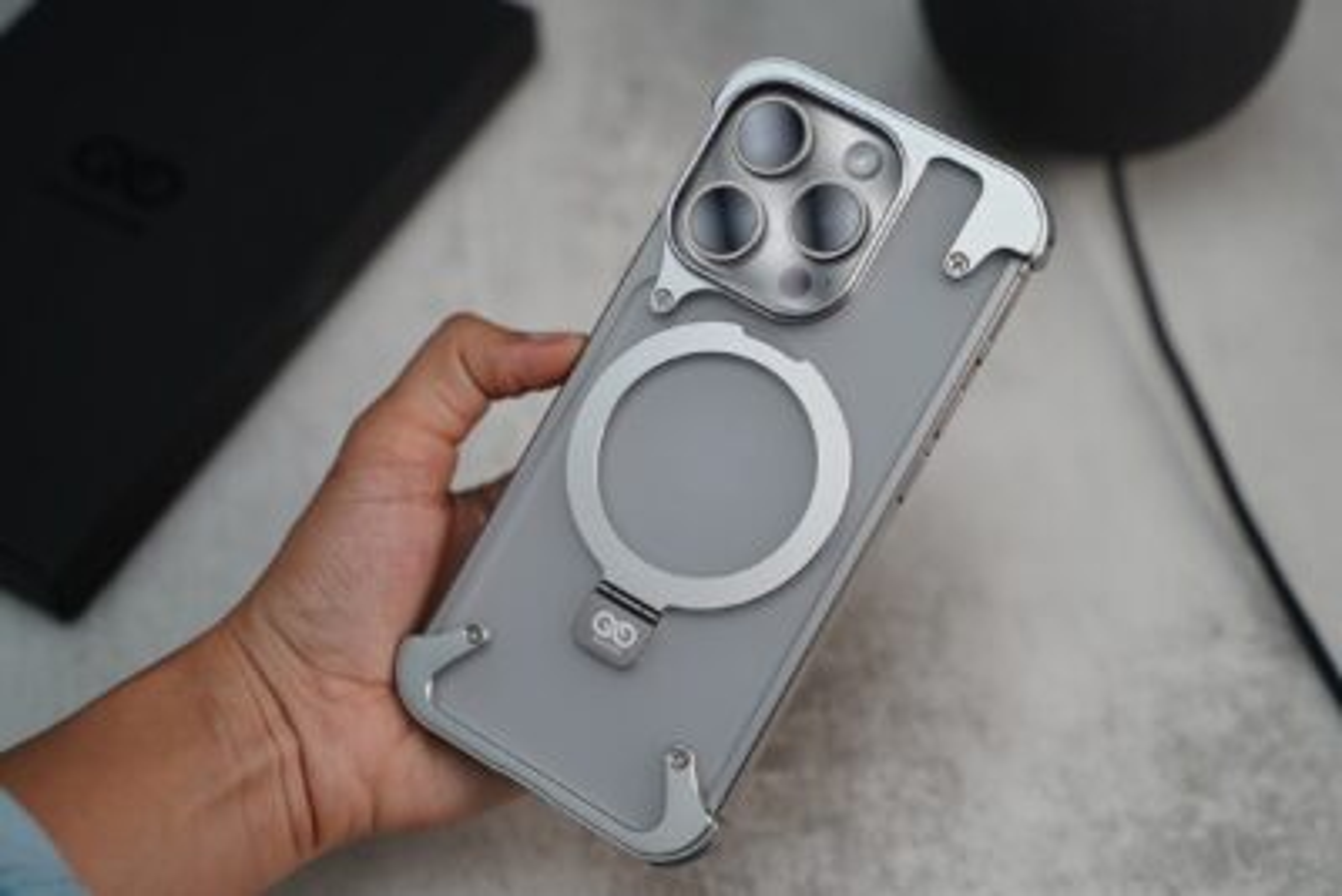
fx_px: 2200
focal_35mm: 59
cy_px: 448
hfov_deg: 33.9
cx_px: 671
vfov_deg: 23.0
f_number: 4
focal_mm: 59
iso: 1250
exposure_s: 1/160
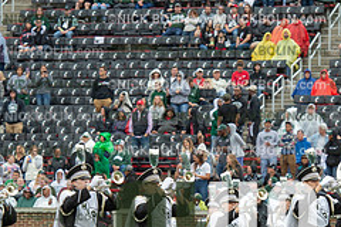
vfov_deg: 4.2
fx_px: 3088
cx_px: 216
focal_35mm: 326
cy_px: 248
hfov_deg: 6.3
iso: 400
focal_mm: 135
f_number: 4
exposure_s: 1/500
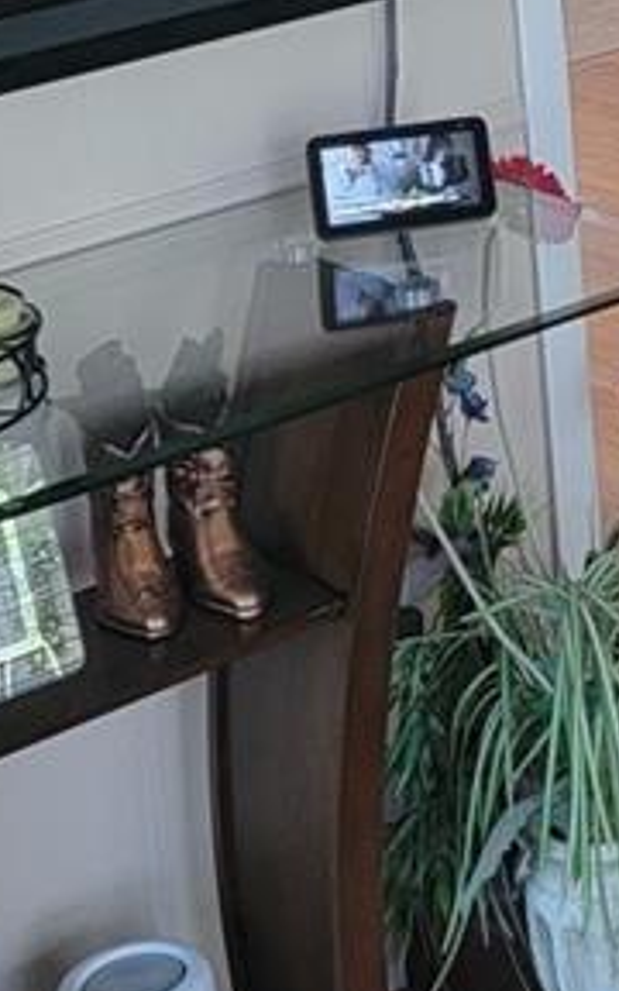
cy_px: -141
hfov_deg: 11.8
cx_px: 918
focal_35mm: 106
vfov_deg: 18.8
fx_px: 2861
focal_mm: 6.7
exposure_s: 1/40
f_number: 1.8
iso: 250
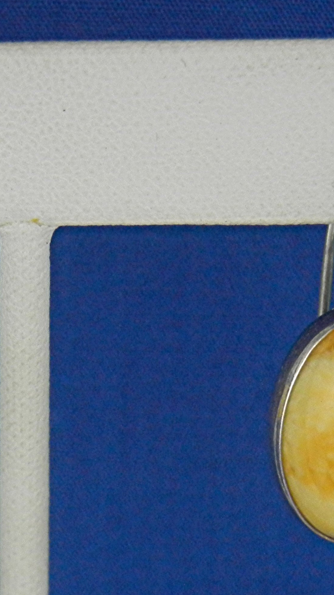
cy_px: 419
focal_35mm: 226
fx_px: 3559
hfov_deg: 5.4
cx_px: 21
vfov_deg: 9.5
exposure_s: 1/36.3
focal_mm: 18.3
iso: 640
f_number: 4.5
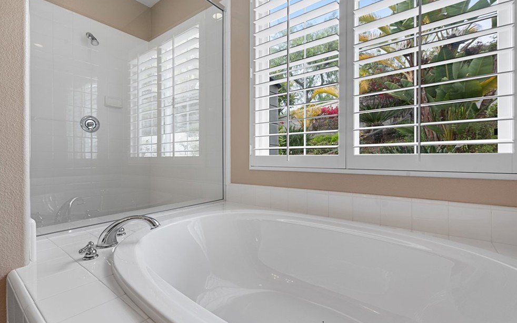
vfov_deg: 68.0
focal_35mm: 17
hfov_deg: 94.4
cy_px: 159
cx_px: 257
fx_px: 240
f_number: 8
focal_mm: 16
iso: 400
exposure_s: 1/8
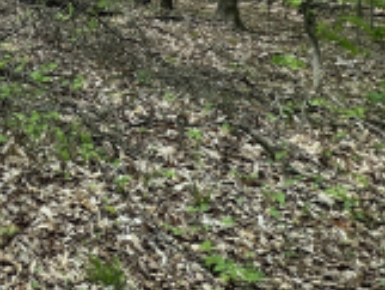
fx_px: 646
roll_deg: +0.5
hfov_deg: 26.4
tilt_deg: -0.7
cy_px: -113
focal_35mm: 58
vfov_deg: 22.0
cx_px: -157
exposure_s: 1/230
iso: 40
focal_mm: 2.22
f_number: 2.2
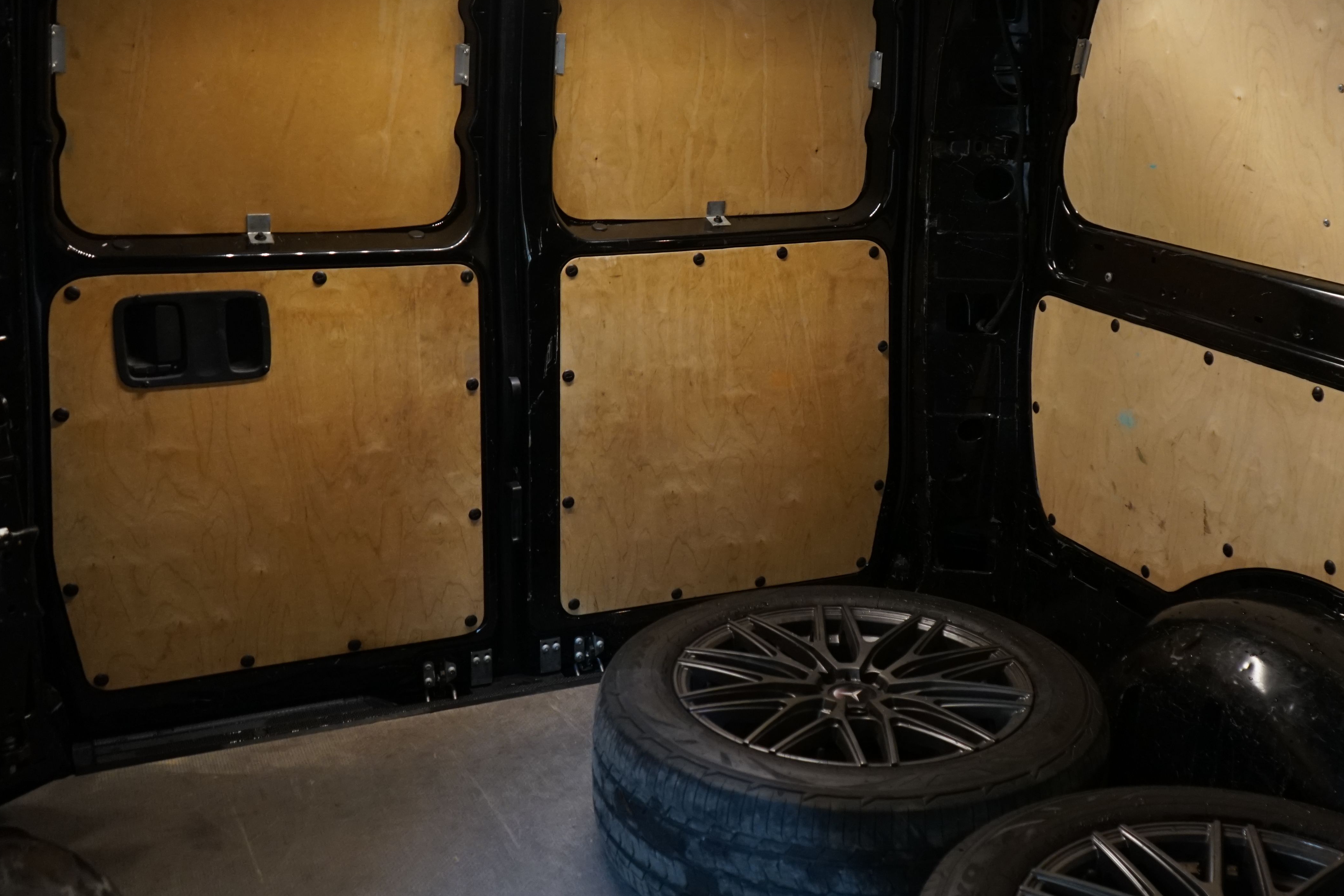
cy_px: 390
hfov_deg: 48.2
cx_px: 809
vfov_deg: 33.4
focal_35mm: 40
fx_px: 1493
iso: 1600
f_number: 3.5
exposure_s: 1/30
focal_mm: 28
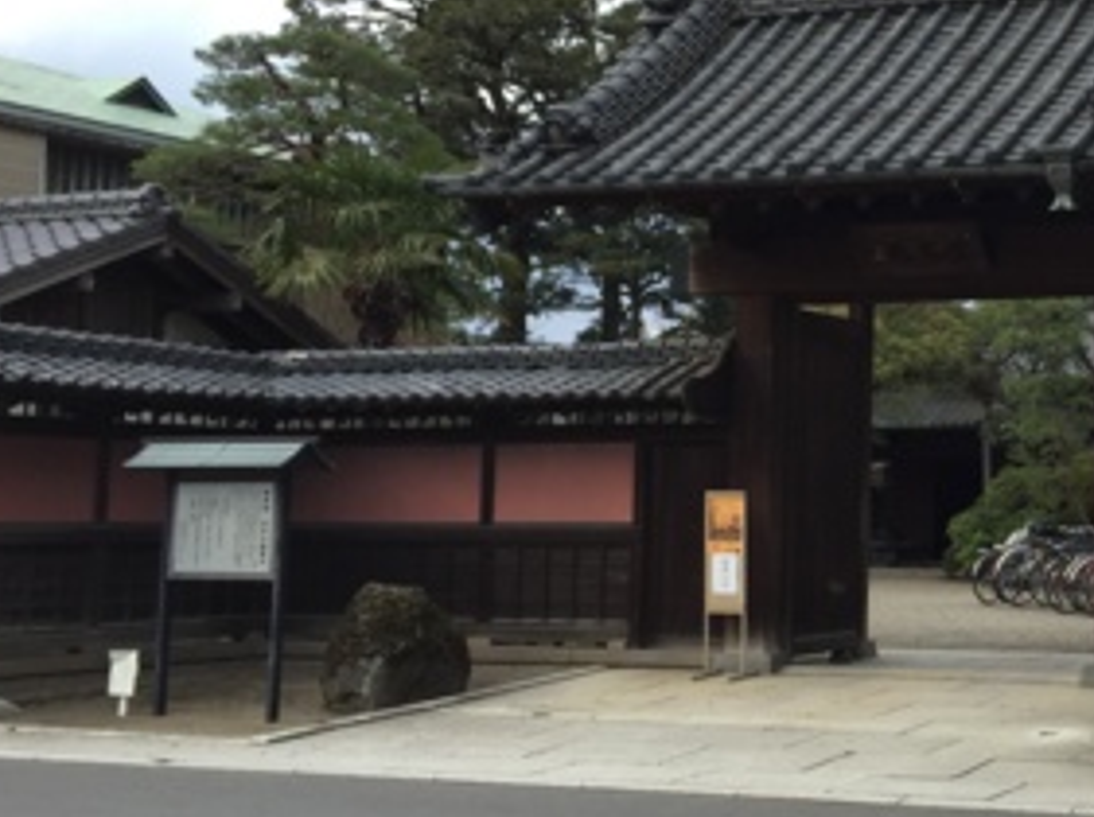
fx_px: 1957
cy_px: 300
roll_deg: +0.2
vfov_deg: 23.5
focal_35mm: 62
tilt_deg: +2.5
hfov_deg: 29.1
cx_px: 1110
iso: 32
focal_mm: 4.15
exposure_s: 1/670
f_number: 2.2
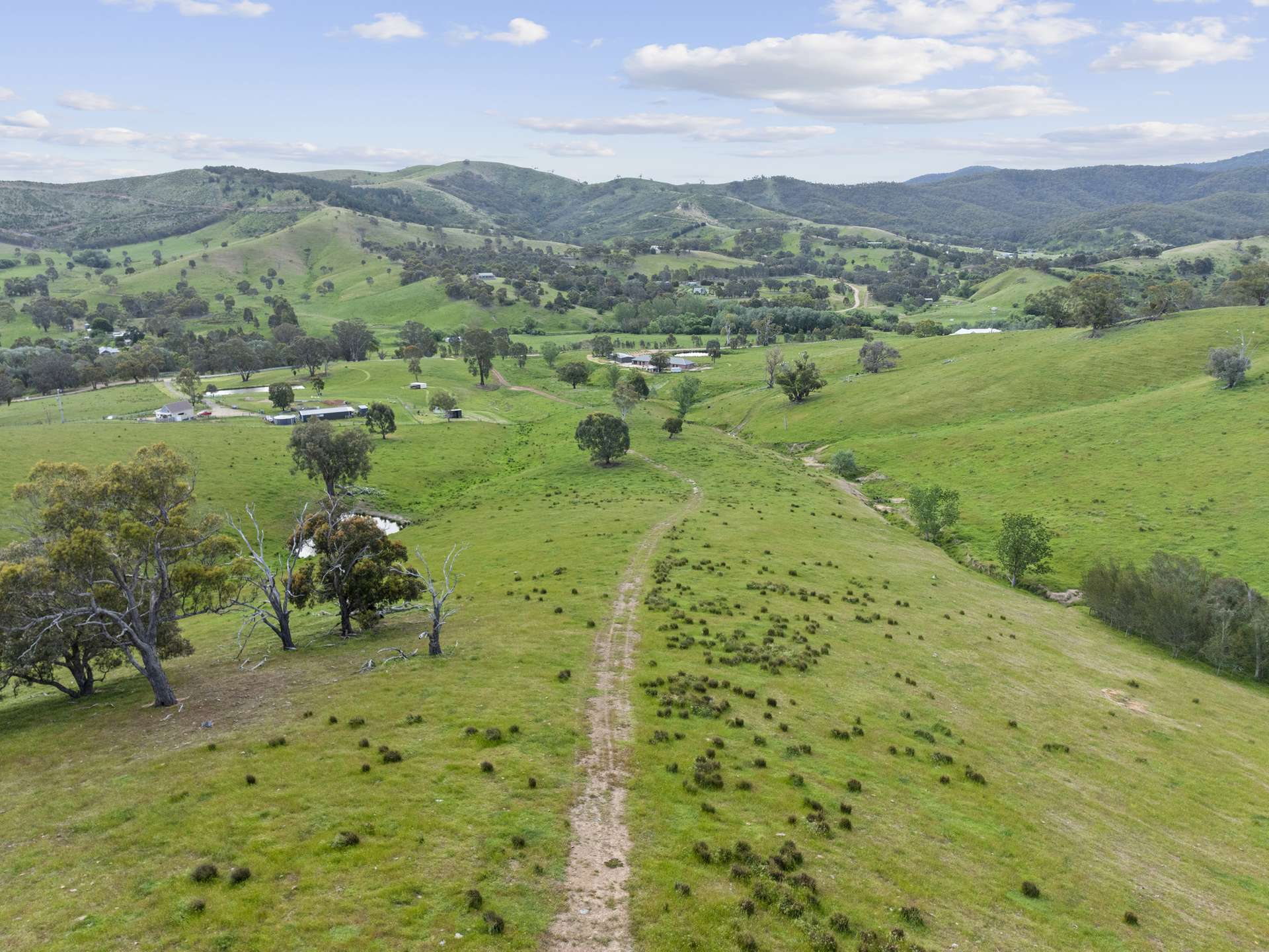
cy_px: 476
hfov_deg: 71.6
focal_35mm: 24
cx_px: 634
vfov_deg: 56.8
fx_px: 880
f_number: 2.8
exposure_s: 1/1250
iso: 410
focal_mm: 12.29
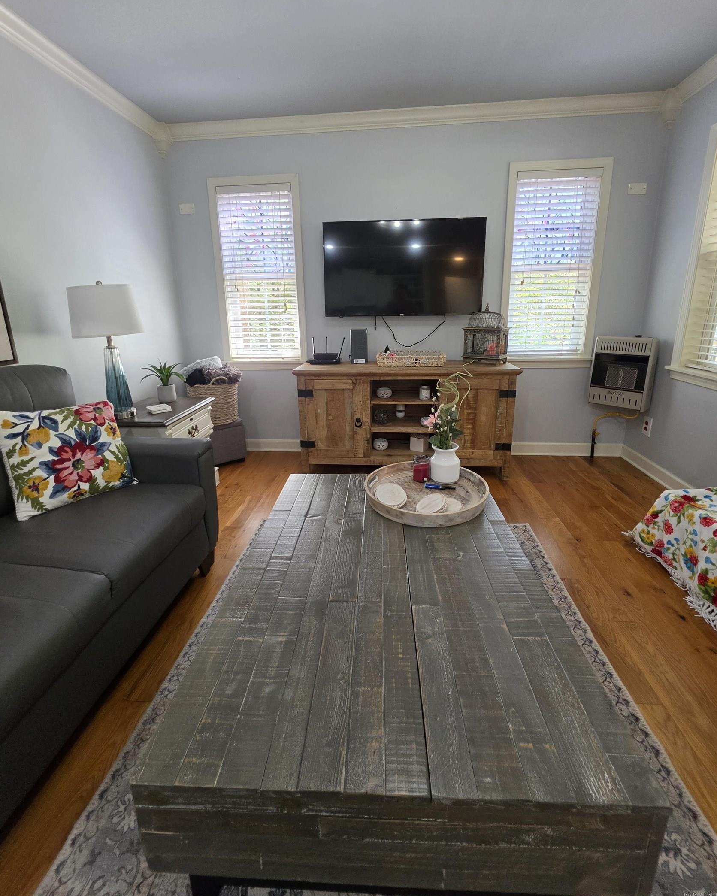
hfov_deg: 88.0
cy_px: 407
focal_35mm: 14
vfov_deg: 100.4
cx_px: 357
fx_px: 371
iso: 250
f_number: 1.9
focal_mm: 2.2
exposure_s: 1/60
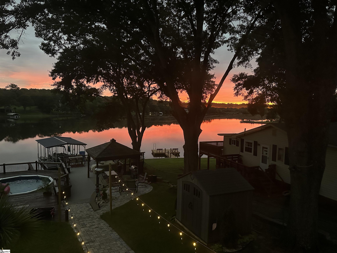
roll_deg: -1.4
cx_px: 168
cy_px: 126
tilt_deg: -4.6
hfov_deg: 71.6
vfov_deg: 56.8
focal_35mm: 24
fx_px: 234
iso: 1000
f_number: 1.78
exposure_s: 1/35
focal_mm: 6.86
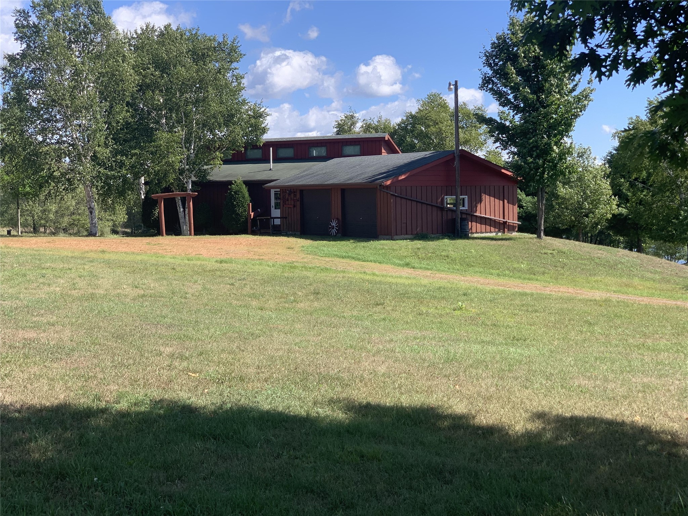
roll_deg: +1.1
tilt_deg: -3.1
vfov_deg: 28.0
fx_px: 1034
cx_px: 344
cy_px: 258
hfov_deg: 36.8
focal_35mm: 52
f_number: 2.4
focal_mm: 6
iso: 16
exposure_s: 1/578
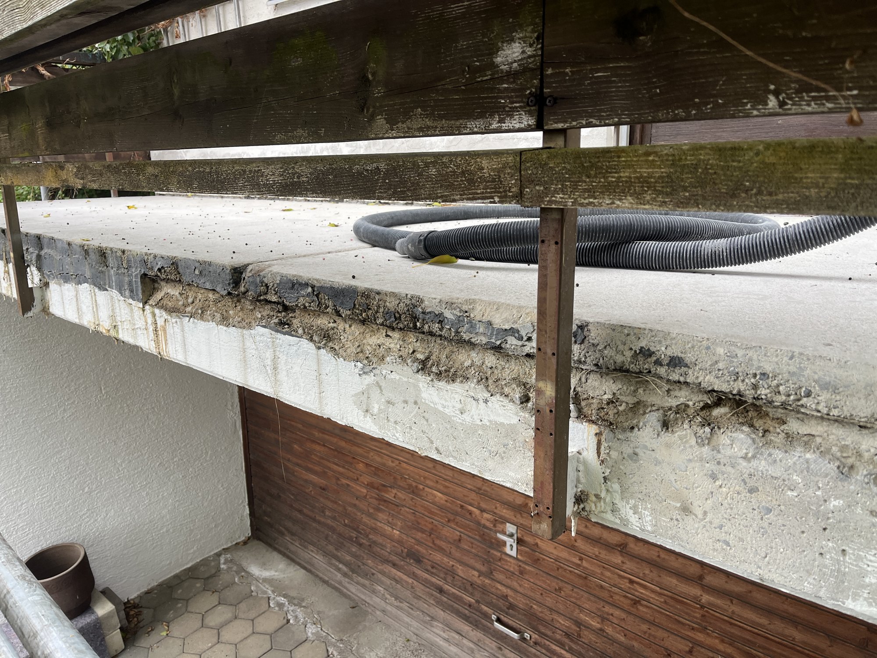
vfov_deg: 53.1
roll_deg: +0.2
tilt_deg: -13.7
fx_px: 659
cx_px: 438
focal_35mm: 26
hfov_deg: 67.3
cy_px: 329
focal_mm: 5.1
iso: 64
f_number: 1.6
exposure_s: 1/121
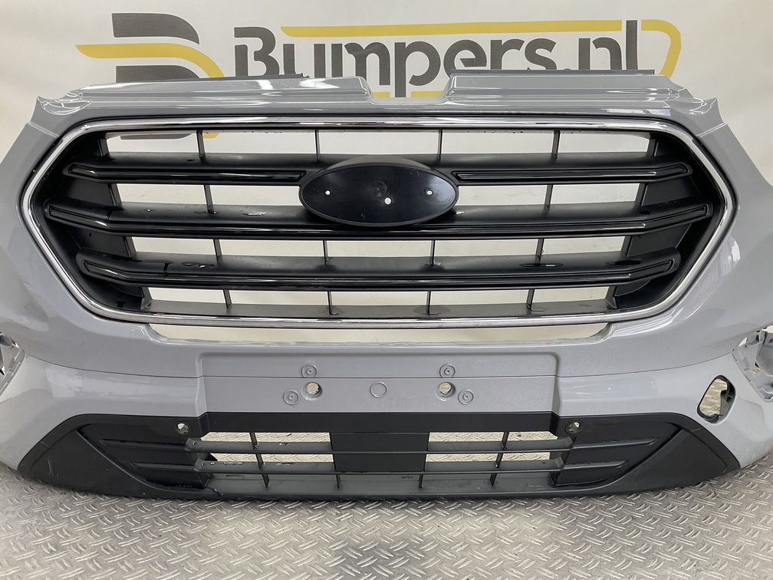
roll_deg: -0.4
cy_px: 290
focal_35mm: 29
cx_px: 386
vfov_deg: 48.2
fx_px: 648
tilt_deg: -8.1
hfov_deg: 61.7
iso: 25
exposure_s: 1/100
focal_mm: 3
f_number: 1.8
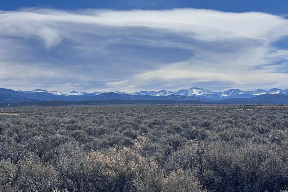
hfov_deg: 38.2
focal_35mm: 52
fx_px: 416
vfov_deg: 26.0
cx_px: 148
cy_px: 106
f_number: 1.78
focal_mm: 6.76
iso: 64
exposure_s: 1/12500
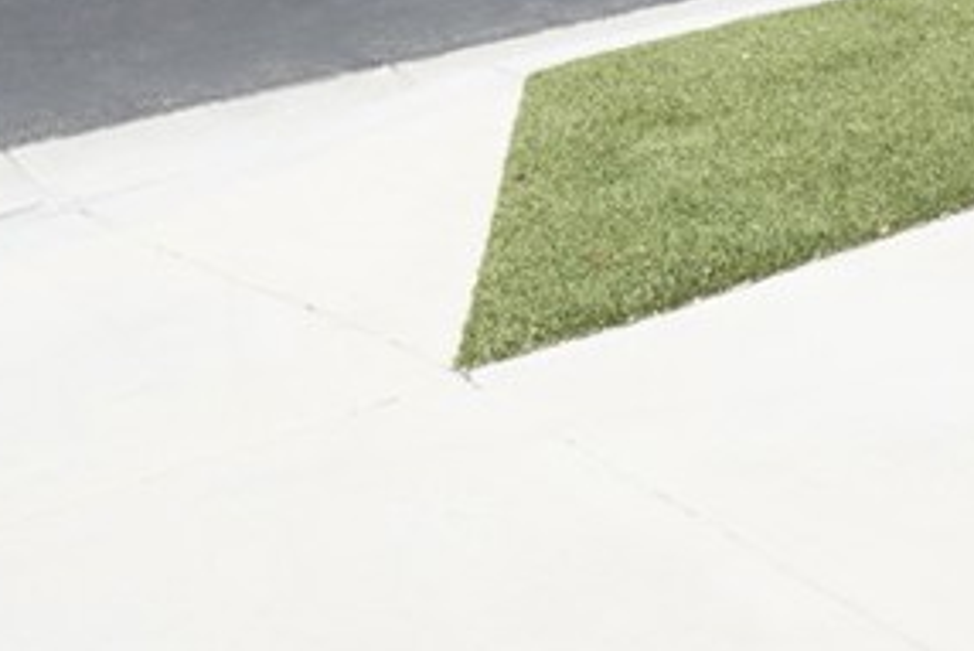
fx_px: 2328
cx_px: 548
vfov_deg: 14.2
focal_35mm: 86
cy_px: -496
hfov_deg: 23.6
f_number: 14
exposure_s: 1/500
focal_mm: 16
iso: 1000
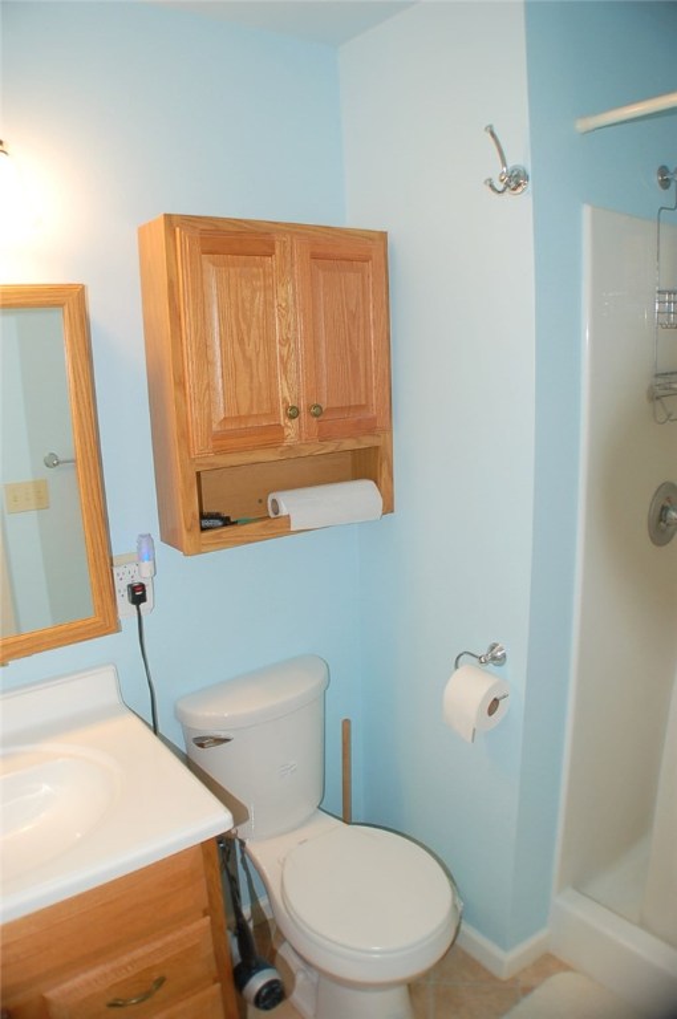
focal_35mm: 30
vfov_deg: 62.0
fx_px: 848
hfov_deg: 43.5
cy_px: 510
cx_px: 338
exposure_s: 1/60
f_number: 3.8
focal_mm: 20
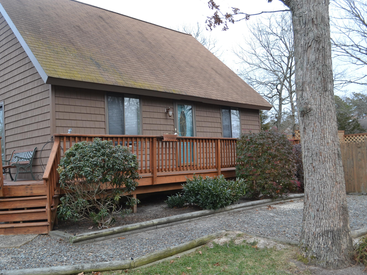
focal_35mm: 36
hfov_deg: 51.3
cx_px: 165
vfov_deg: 39.7
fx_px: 382
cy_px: 136
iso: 320
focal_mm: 22
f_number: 5.6
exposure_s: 1/125
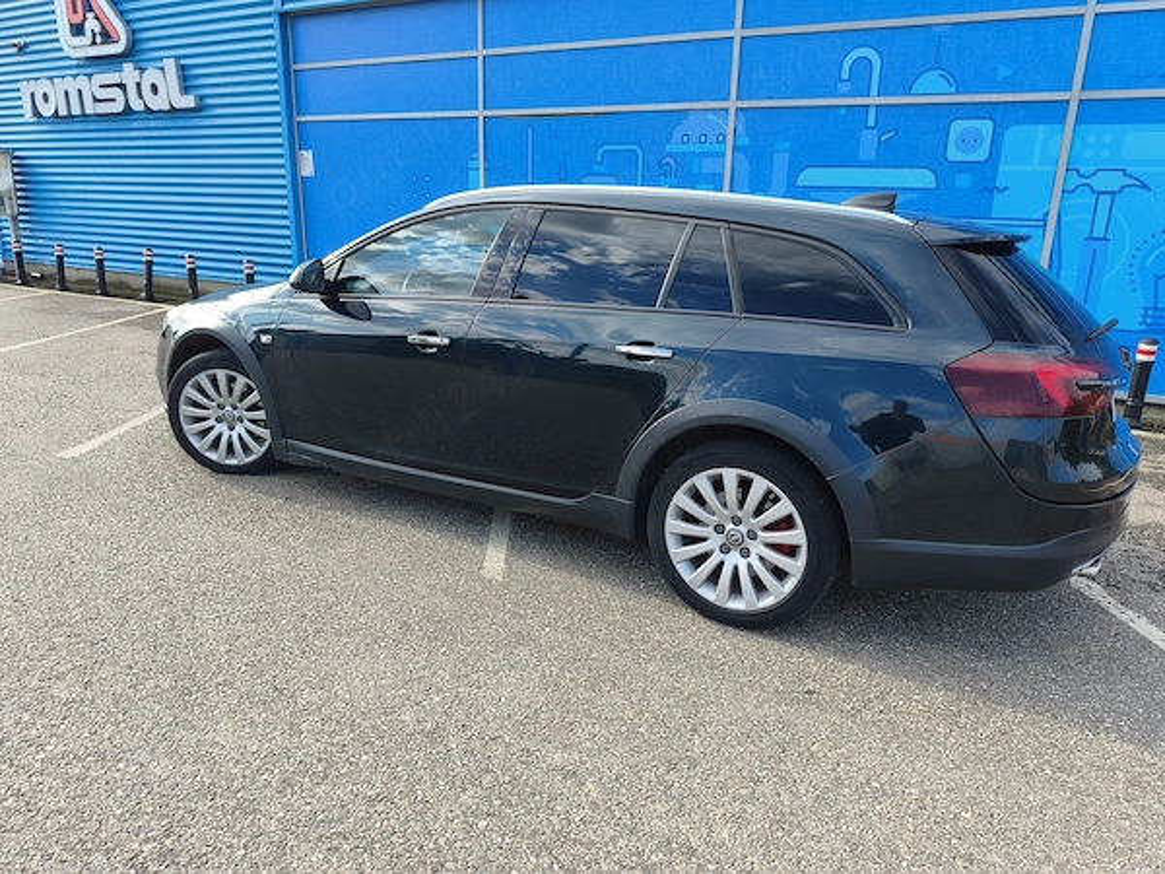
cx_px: 582
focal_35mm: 23
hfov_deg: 73.9
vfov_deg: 58.9
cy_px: 437
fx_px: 774
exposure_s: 1/285
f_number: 1.7
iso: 50
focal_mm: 6.06
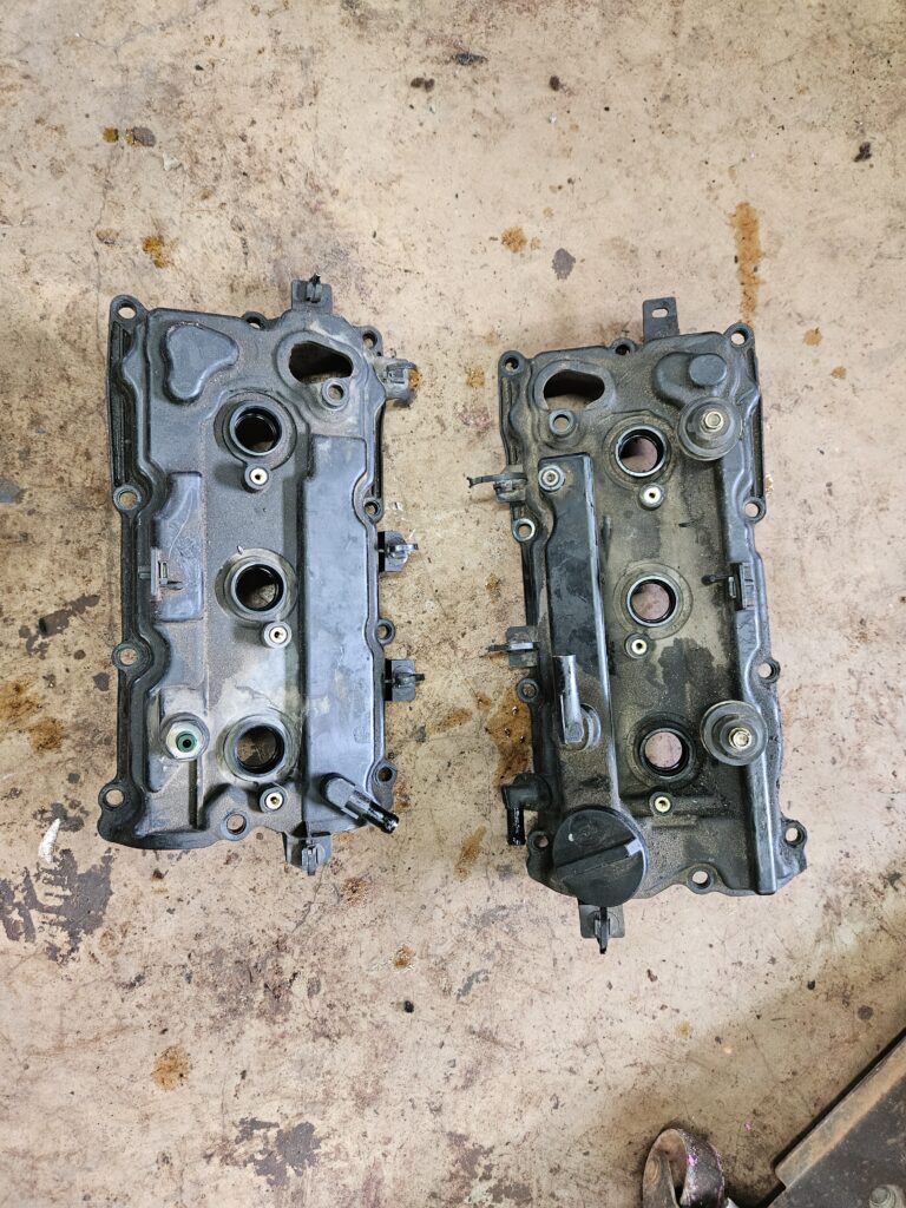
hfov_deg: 58.9
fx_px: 803
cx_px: 453
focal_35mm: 23
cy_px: 604
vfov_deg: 73.9
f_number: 1.8
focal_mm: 5.4
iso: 640
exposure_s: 1/120
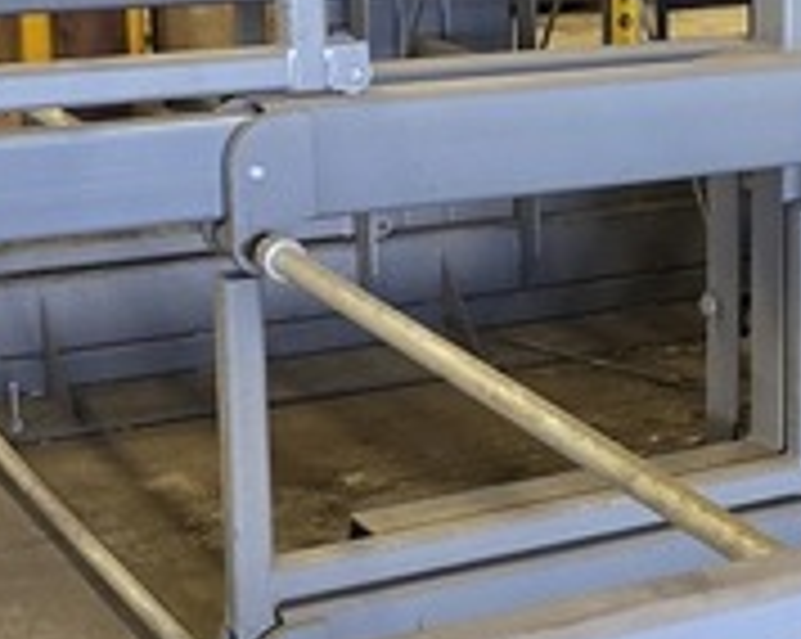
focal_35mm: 101
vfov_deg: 15.2
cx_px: 945
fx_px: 2392
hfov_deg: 18.1
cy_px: 180
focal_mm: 6.3
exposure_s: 1/120
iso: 200
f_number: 1.7
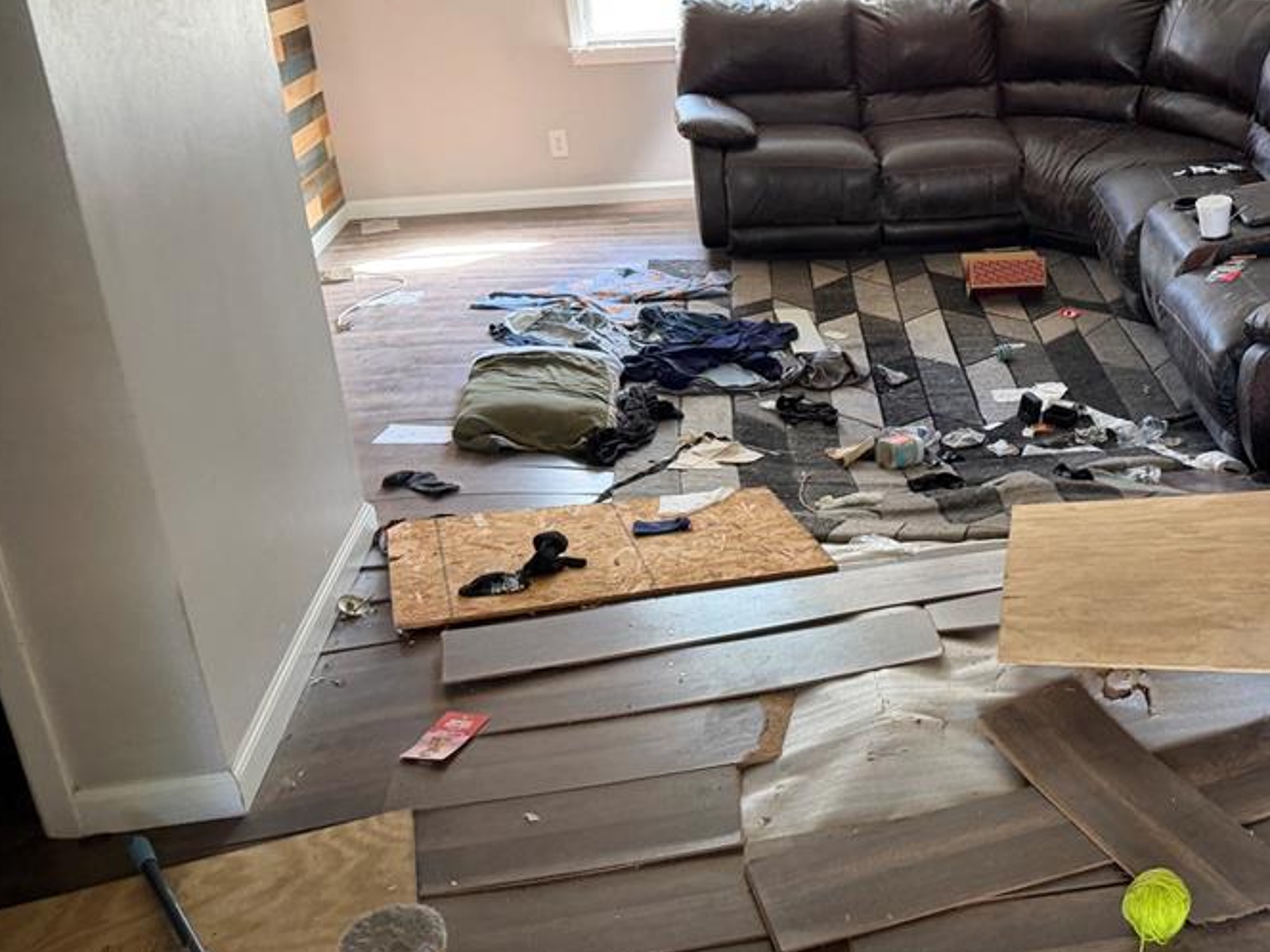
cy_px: 444
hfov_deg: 48.4
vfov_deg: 38.6
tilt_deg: -20.5
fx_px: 1357
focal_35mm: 37
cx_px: 935
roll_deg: +3.2
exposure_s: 1/60
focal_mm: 6.76
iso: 320
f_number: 1.78
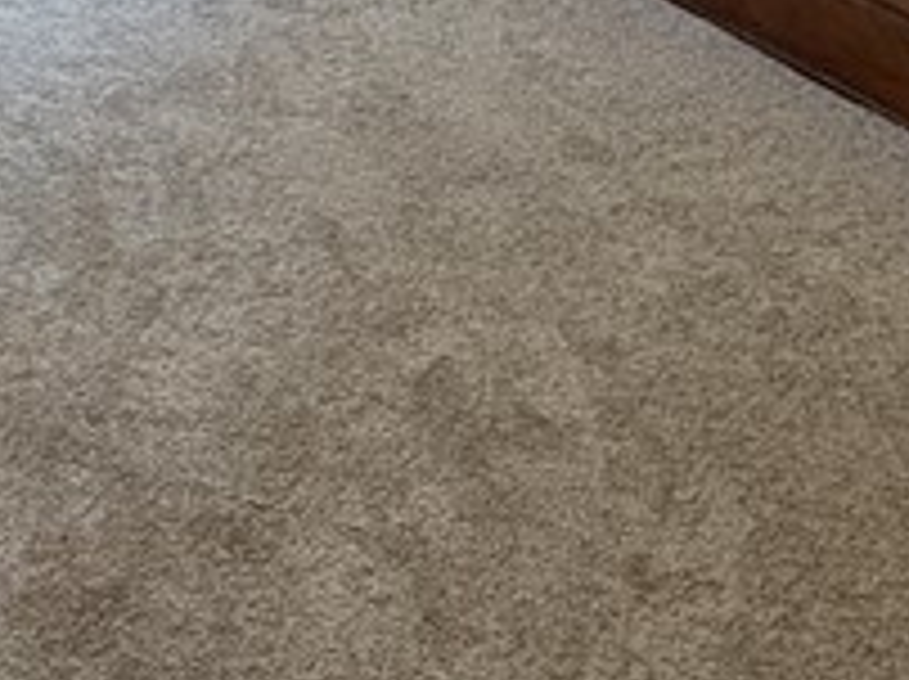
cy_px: -306
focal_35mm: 71
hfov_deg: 26.9
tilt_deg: -18.9
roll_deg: -0.6
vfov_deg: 18.6
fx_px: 1862
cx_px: 180
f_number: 2.2
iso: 50
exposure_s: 1/120
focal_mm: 2.22
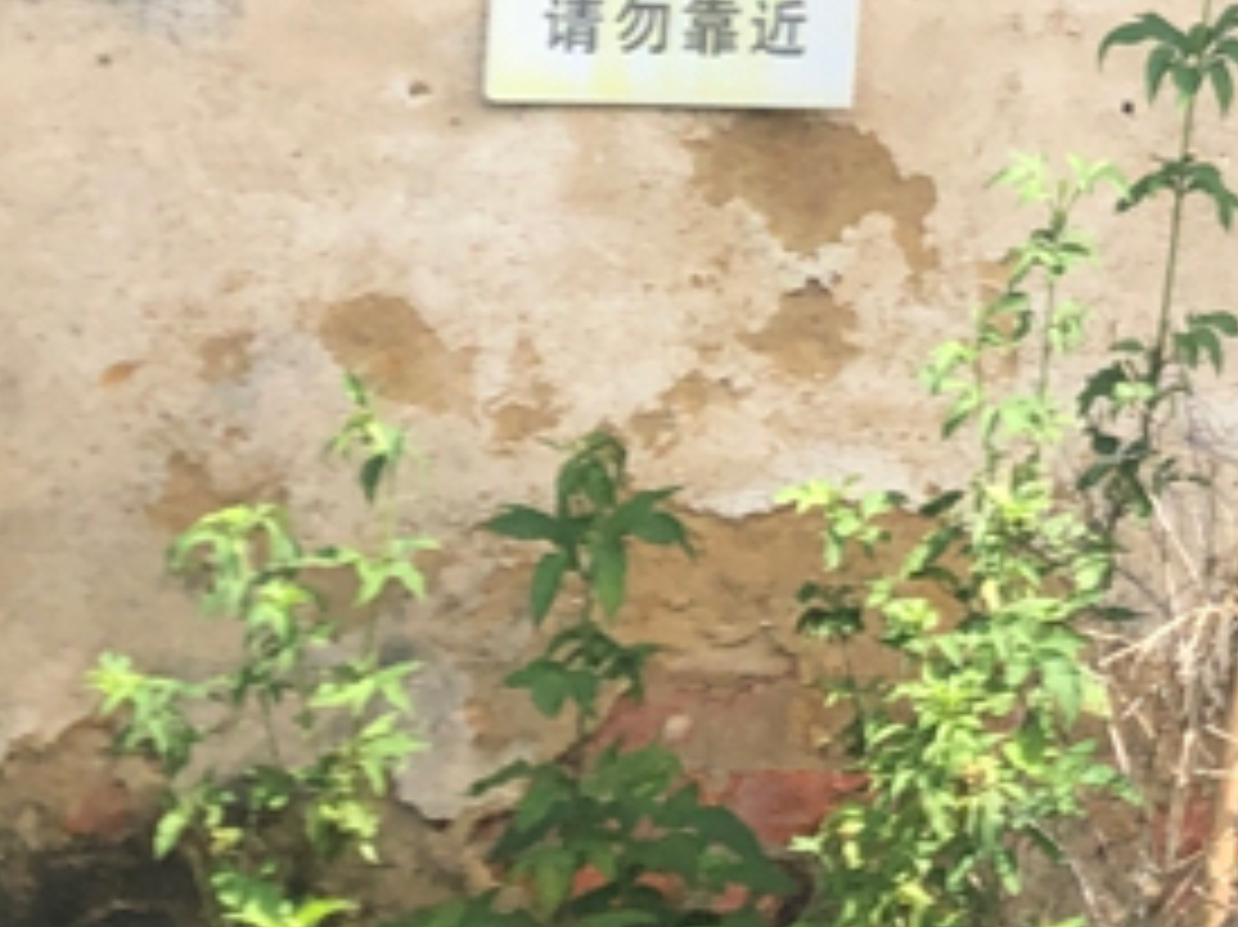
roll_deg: -0.2
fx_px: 5469
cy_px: -871
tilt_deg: +8.6
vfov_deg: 9.2
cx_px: 1922
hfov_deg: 12.2
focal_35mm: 153
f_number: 1.8
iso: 20
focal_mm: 4
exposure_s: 1/842
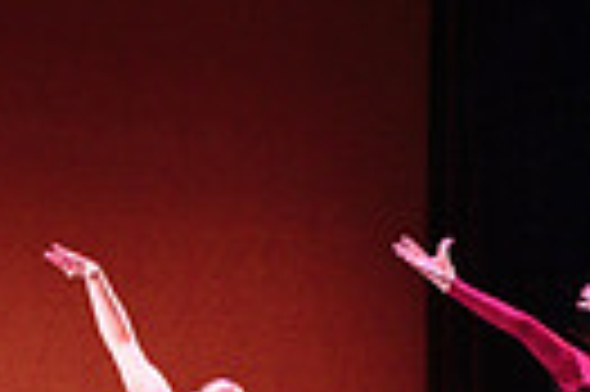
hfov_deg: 16.4
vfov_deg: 10.5
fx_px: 2046
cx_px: 223
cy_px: 604
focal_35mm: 125
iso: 2500
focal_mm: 26
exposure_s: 1/250
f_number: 2.8
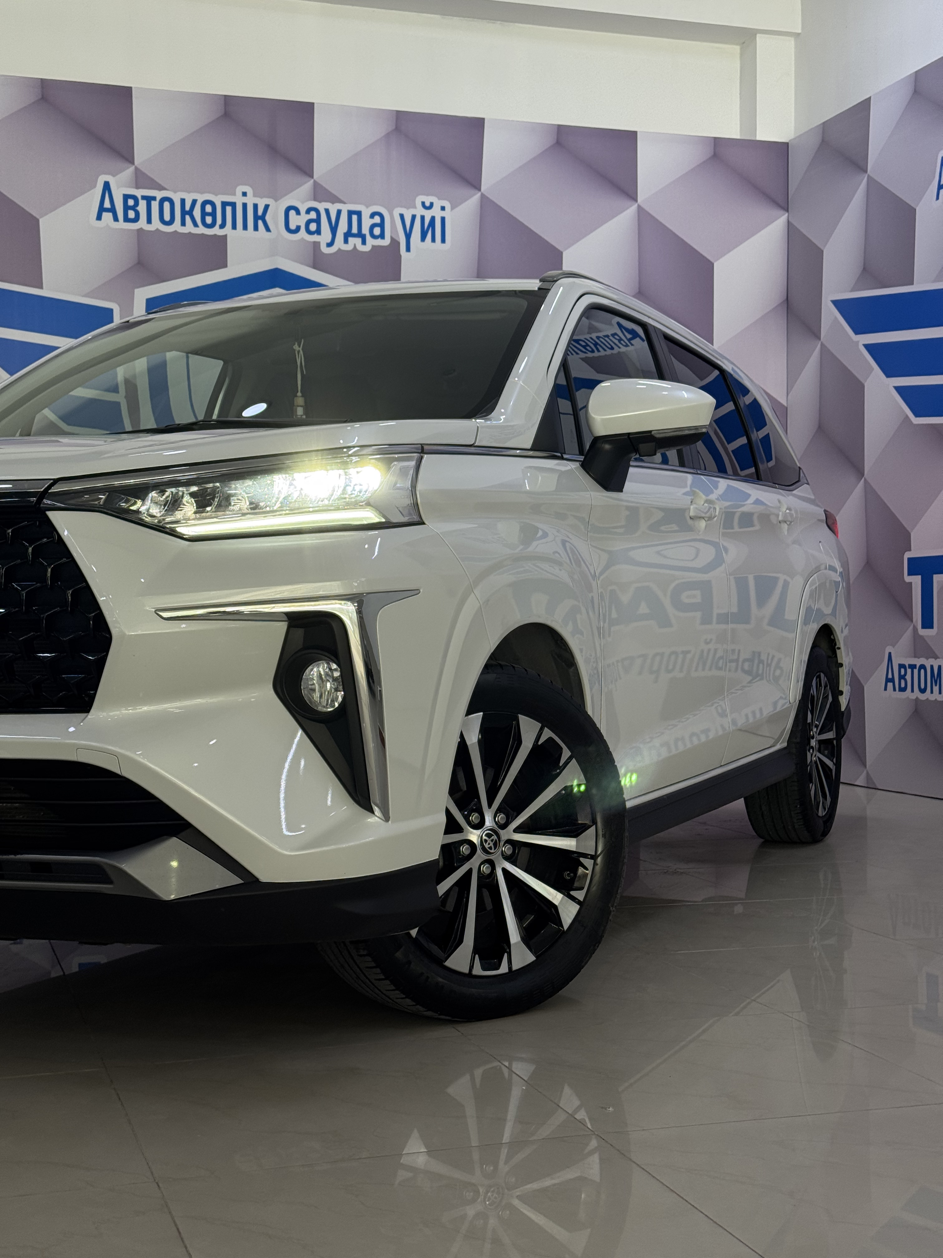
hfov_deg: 30.3
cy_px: 629
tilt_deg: -2.2
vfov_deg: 39.7
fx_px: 1743
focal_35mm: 48
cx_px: 472
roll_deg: -2.3
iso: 50
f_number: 1.78
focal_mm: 6.76
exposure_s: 1/98
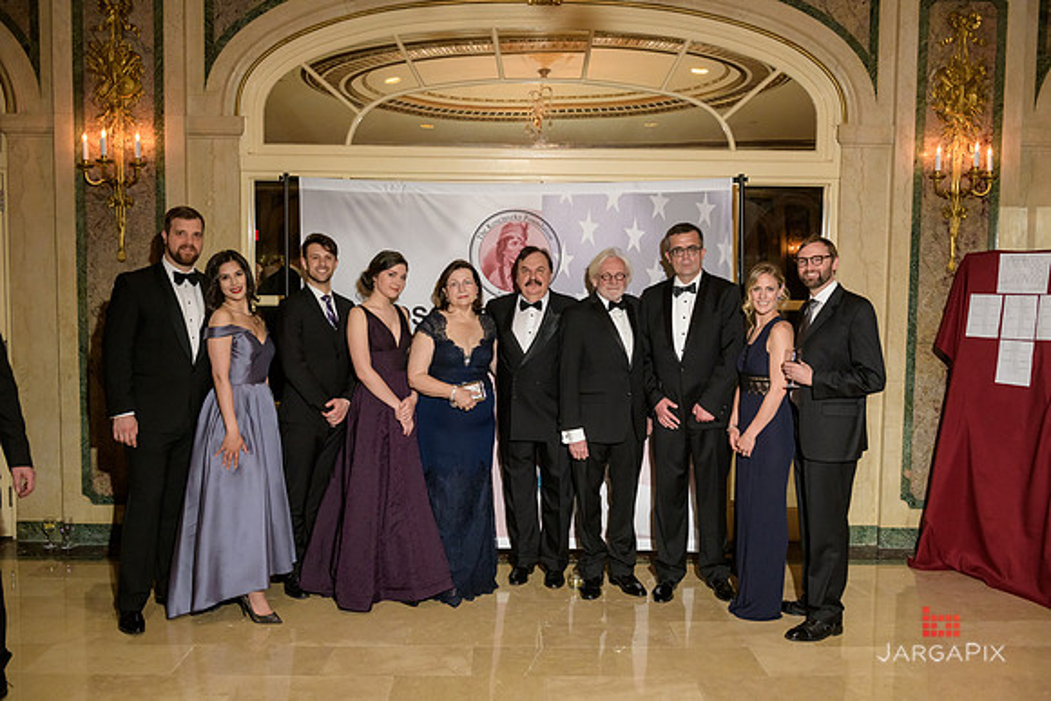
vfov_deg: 41.1
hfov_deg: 58.7
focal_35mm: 32
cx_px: 526
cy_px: 350
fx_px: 934
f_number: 5
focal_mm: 32
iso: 1000
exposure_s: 1/100
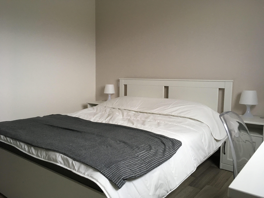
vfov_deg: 48.2
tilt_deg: -5.9
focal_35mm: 29
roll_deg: -0.3
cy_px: 99
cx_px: 132
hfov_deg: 61.7
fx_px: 221
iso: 125
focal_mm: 4.15
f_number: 2.2
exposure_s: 1/33
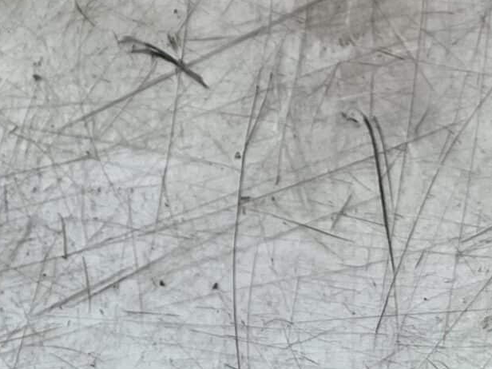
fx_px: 1535
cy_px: -631
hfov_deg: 17.9
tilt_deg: -80.2
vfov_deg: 10.7
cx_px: 30
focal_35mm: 108
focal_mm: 5.1
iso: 64
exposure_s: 1/122
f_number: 1.6
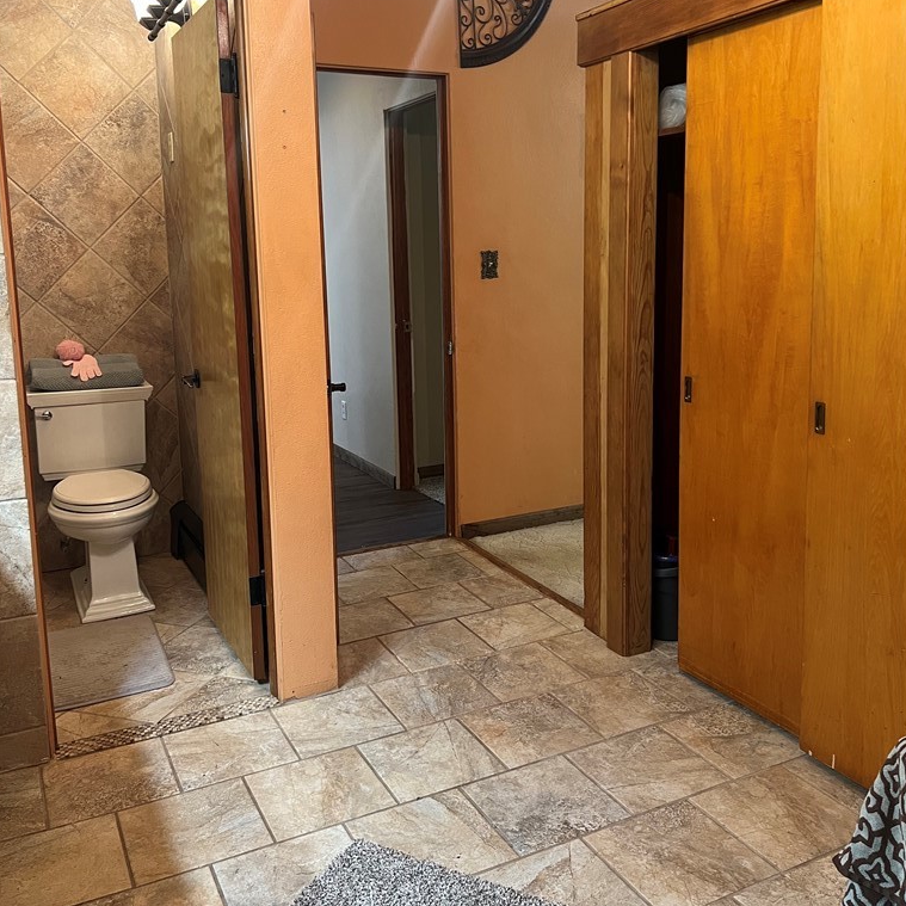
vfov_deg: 52.4
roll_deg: +0.8
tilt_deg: -8.2
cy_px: 390
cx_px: 455
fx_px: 918
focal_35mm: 31
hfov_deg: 52.5
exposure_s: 1/60
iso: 250
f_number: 1.5
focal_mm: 5.7
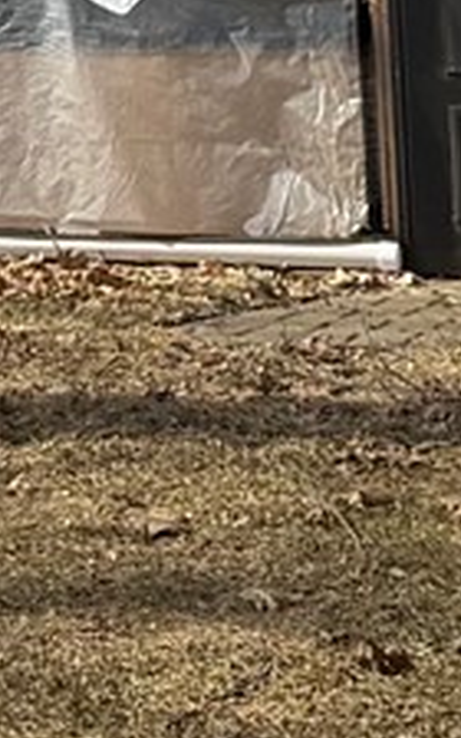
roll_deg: +1.6
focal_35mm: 233
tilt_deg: +14.0
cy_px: -1186
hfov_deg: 5.6
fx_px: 4684
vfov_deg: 8.1
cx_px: -217
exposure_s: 1/2801
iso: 80
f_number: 1.78
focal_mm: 6.76
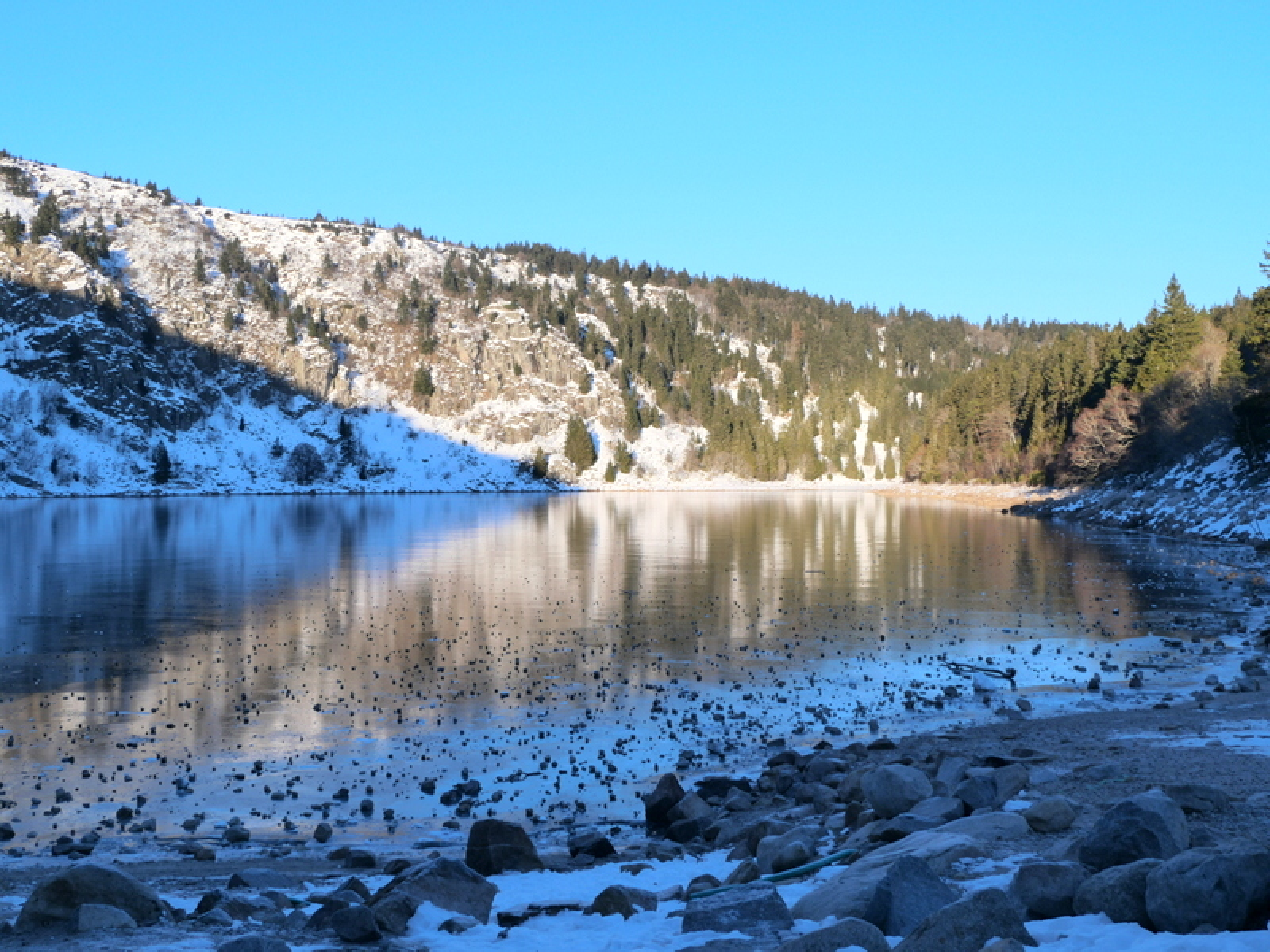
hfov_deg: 56.8
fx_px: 1174
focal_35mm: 32
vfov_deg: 44.2
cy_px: 476
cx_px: 635
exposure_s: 1/320
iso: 200
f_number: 7.1
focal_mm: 16
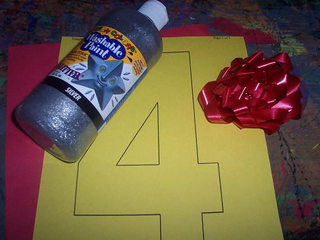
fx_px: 342
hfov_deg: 50.1
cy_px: 120
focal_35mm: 37
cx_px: 160
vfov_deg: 38.7
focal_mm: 5.6
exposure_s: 1/60
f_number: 2.8
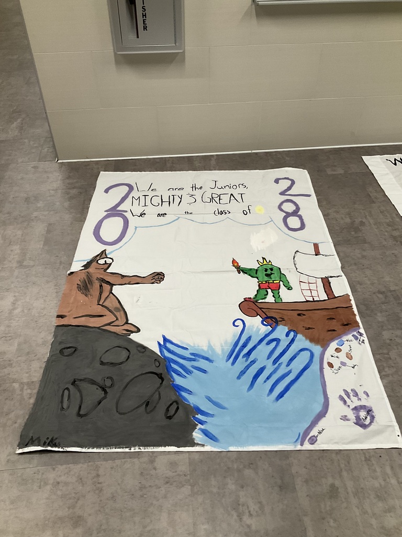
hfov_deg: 48.2
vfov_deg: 61.7
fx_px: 449
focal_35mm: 29
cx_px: 201
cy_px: 268
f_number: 1.8
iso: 125
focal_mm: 3
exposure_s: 1/60
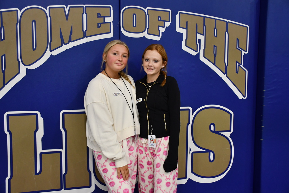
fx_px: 289
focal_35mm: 36
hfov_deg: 53.1
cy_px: 96
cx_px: 144
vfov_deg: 36.9
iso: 1400
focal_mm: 24
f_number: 3.8
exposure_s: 1/125
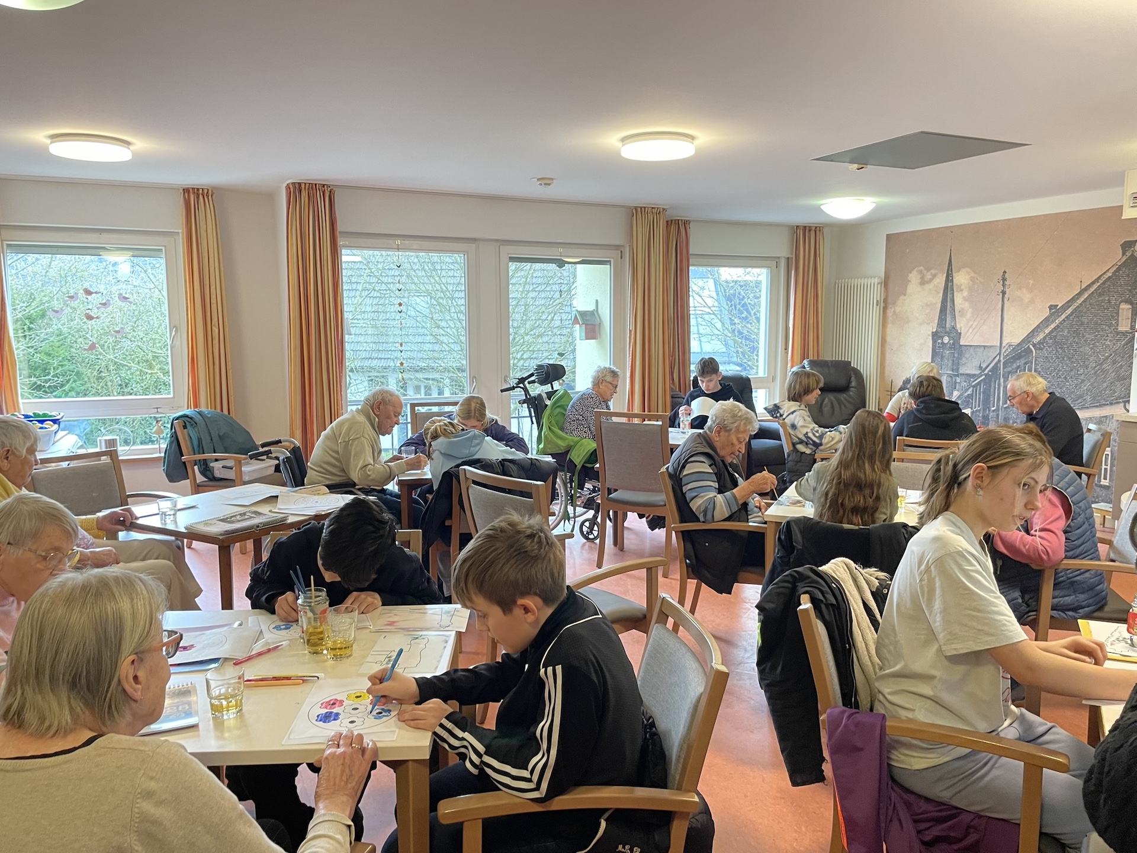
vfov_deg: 53.1
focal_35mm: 26
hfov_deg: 67.3
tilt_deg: -9.6
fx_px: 854
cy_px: 426
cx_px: 568
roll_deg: +0.2
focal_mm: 4.2
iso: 64
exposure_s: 1/50
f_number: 1.6
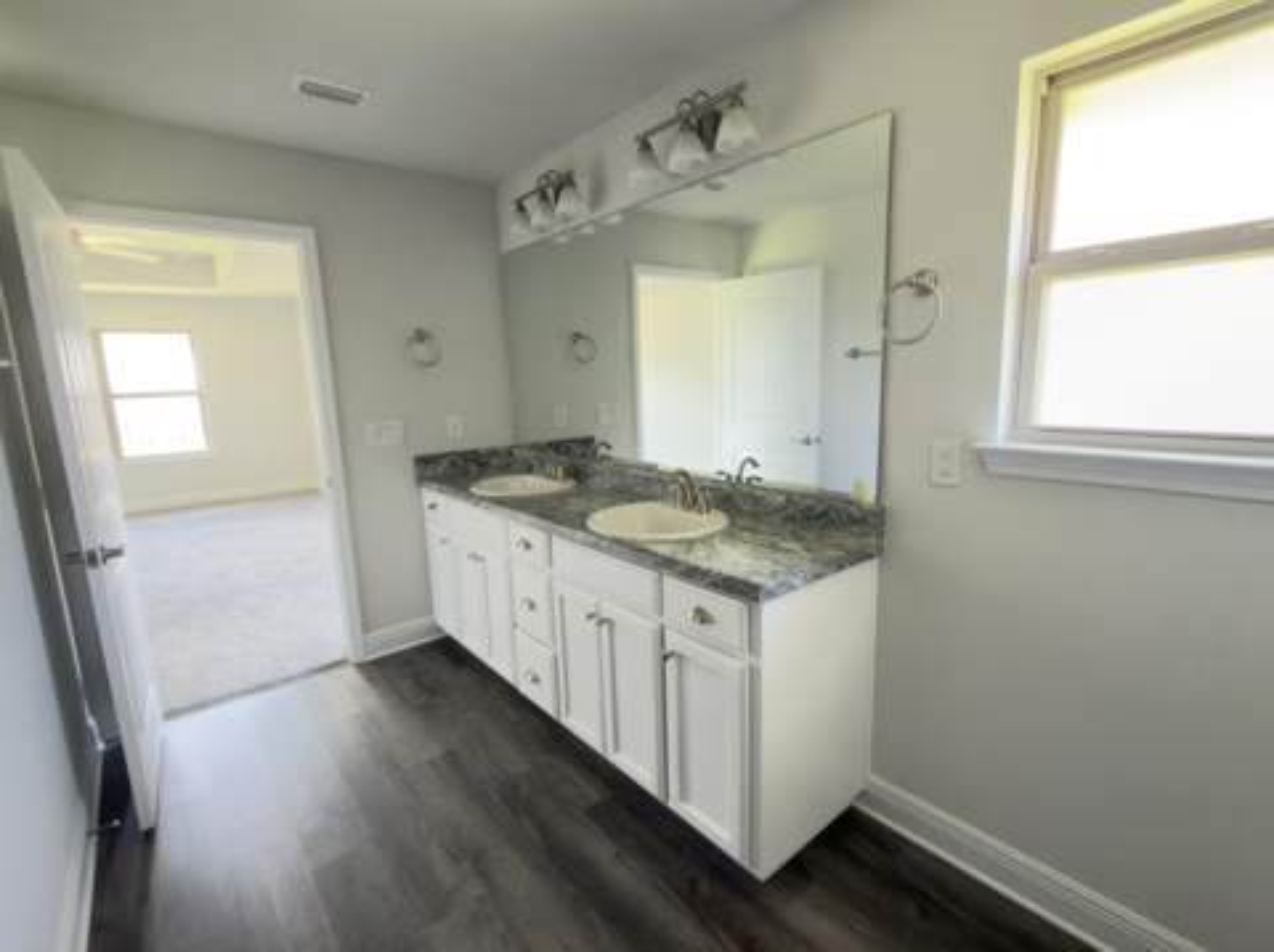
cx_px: 637
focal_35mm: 16
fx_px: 588
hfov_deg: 94.6
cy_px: 476
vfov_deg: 78.0
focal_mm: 2.22
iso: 400
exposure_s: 1/24
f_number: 2.2
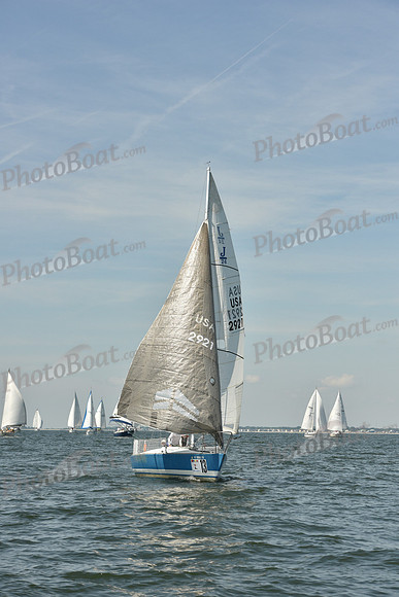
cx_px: 200
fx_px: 1429
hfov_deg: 15.9
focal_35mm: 86
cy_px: 298
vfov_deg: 23.6
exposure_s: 1/1600
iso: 320
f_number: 9
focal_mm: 86
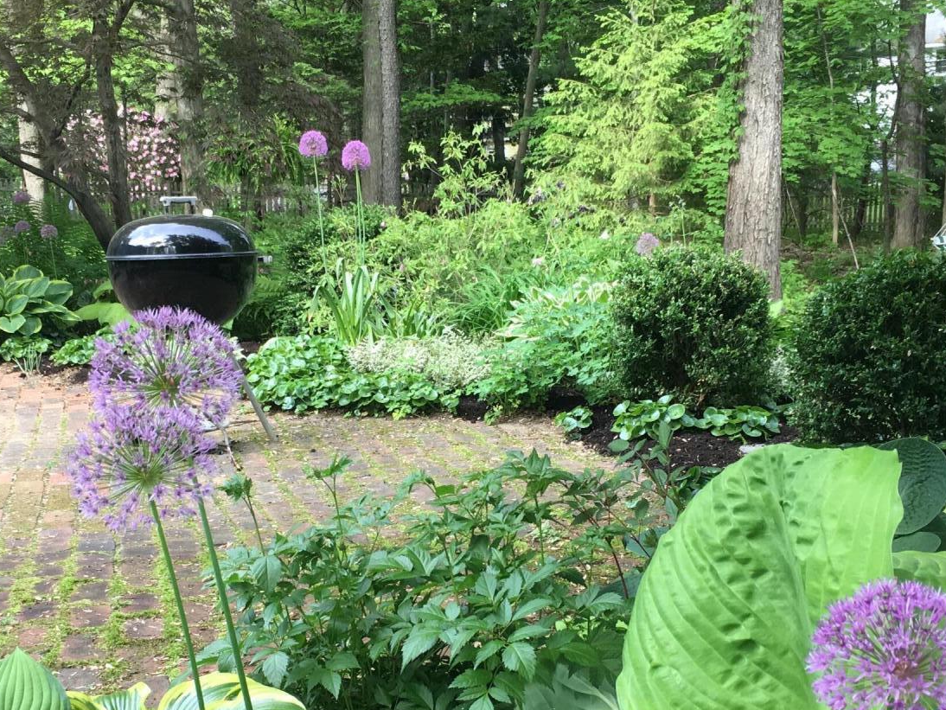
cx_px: 410
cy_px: 480
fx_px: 1449
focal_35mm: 53
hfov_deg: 36.1
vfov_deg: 27.4
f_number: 2.2
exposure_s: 1/120
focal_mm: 4.15
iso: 40
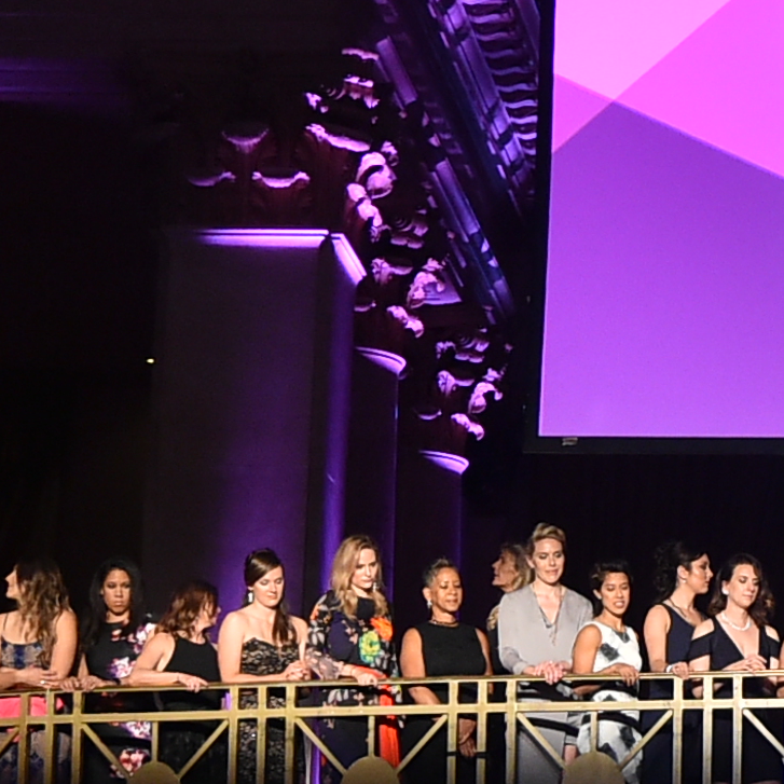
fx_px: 3869
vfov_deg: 11.6
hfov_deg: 11.2
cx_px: 1083
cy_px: 294
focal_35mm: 151
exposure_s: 1/160
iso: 4000
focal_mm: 35
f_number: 4
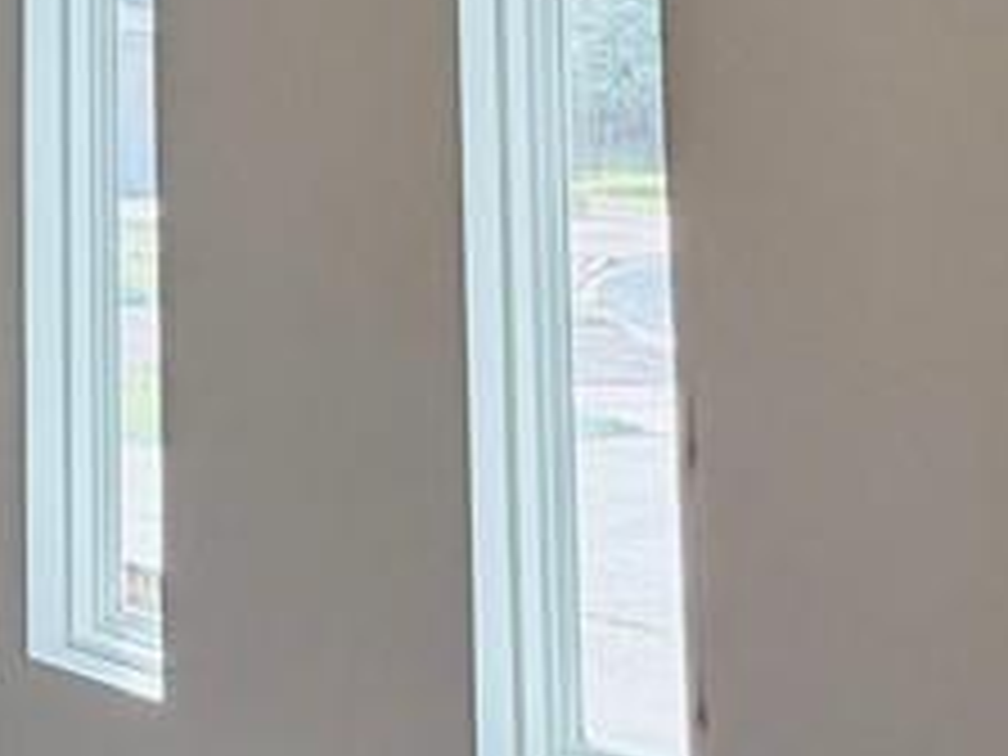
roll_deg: +0.2
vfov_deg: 21.7
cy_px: -72
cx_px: -40
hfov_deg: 28.1
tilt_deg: +5.4
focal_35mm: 64
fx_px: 1864
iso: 100
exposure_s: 1/121
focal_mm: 2.22
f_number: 2.2
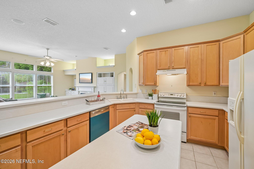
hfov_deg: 98.5
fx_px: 109
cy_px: 84
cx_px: 127
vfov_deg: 75.5
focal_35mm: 16
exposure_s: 1/10
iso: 400
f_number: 8
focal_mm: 15.5
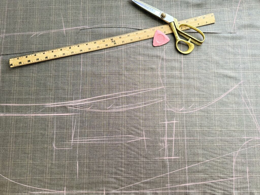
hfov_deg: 71.6
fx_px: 180
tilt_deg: -83.0
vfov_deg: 56.8
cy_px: 98
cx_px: 130
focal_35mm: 24
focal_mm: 6.76
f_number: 1.78
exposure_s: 1/50
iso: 125
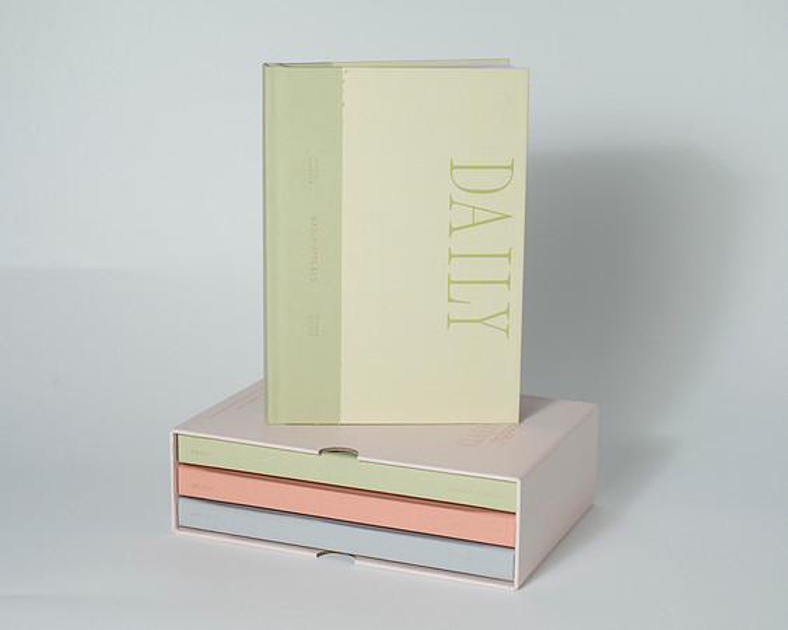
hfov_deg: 27.5
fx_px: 1609
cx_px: 317
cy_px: 324
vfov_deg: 22.1
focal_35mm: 69
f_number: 9
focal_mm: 50
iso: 200
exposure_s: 1/200
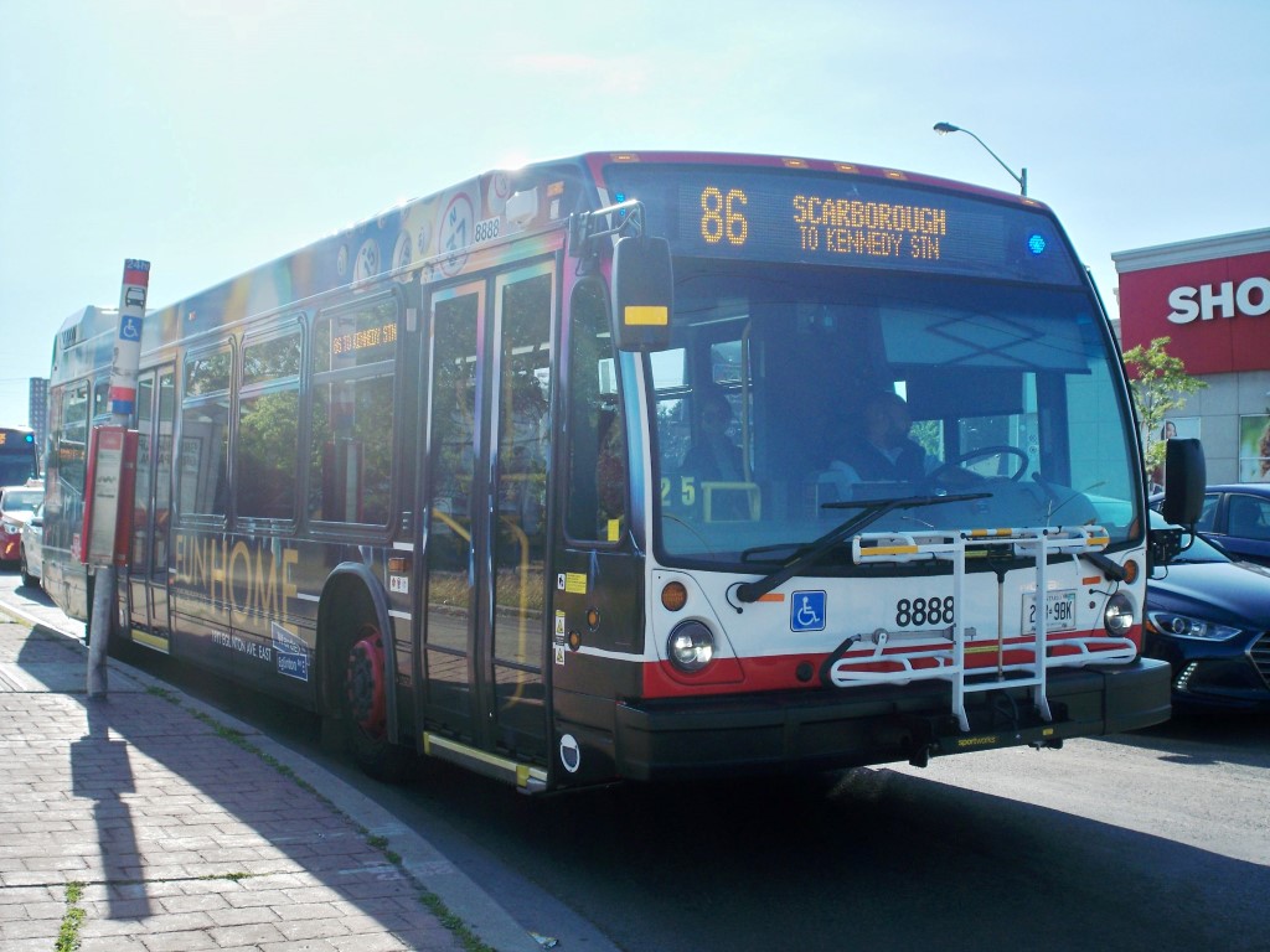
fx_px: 1614
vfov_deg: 32.9
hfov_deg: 42.9
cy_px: 476
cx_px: 635
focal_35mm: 44
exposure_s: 1/640
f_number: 3.5
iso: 160
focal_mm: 7.8
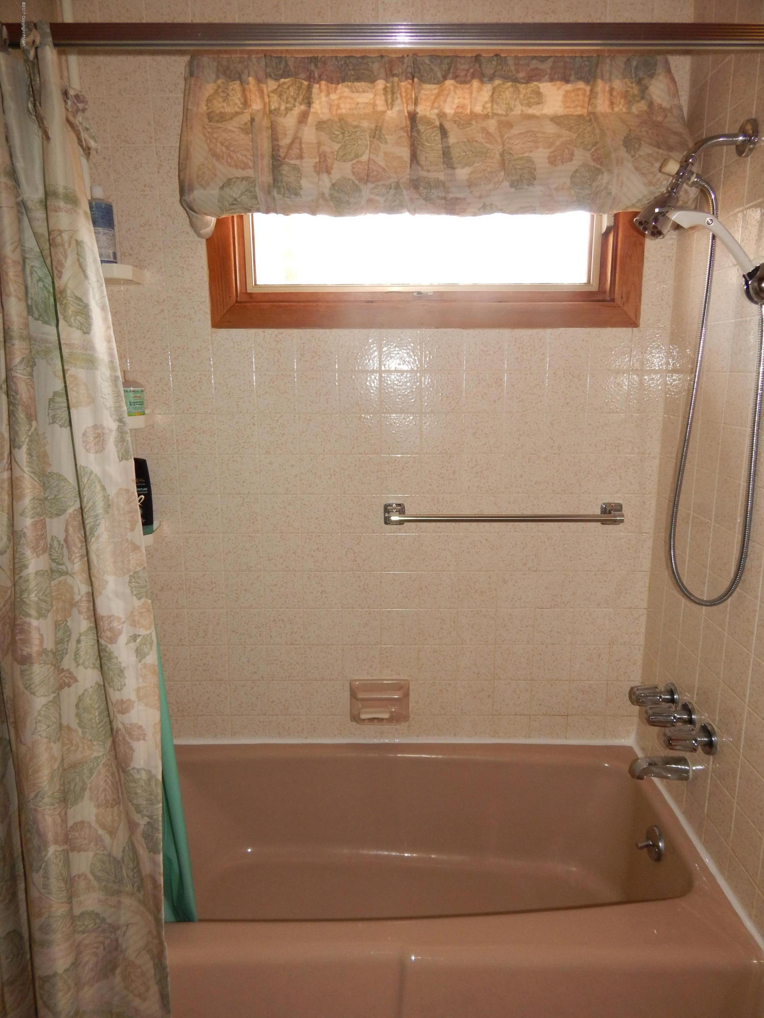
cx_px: 382
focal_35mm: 23
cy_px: 509
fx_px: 677
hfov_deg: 58.9
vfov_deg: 73.9
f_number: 3
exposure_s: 1/30
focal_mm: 4
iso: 200
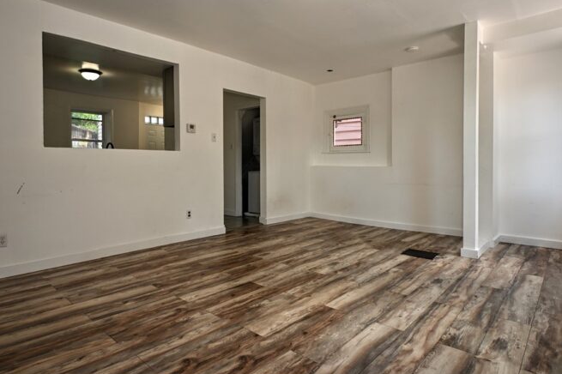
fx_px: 343
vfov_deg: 57.1
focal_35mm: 22
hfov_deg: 78.6
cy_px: 172
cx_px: 275
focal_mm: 12
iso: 220
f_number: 4
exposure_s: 1/60
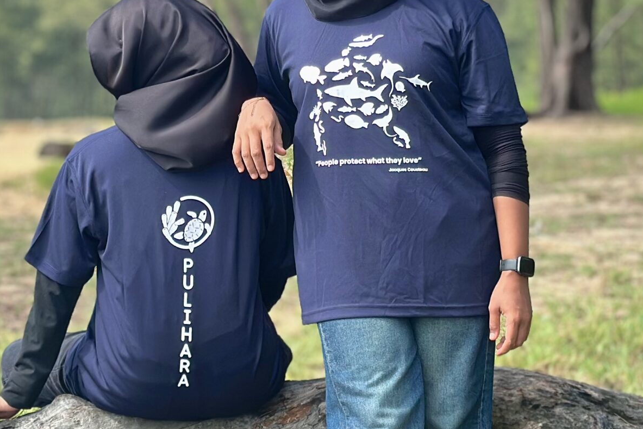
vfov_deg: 12.7
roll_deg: +0.3
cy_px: 178
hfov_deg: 18.9
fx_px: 1929
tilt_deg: -1.6
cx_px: 277
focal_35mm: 108
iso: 80
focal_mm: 6.86
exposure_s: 1/1272
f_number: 1.78
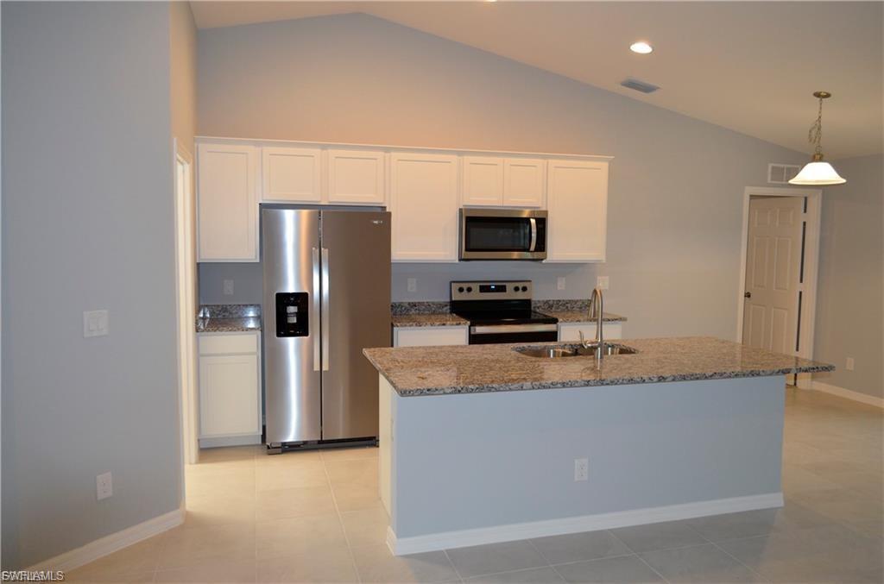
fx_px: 661
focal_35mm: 27
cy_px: 292
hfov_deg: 67.5
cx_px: 442
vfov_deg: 47.7
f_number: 3.5
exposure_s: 1/60
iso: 800
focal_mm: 18
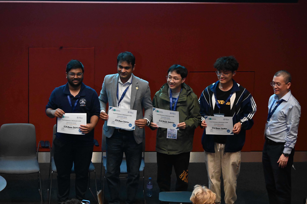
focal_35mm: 150
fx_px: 1278
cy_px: 102
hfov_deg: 13.7
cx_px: 154
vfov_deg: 9.1
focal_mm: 150
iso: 16000
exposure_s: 1/60
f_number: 6.3
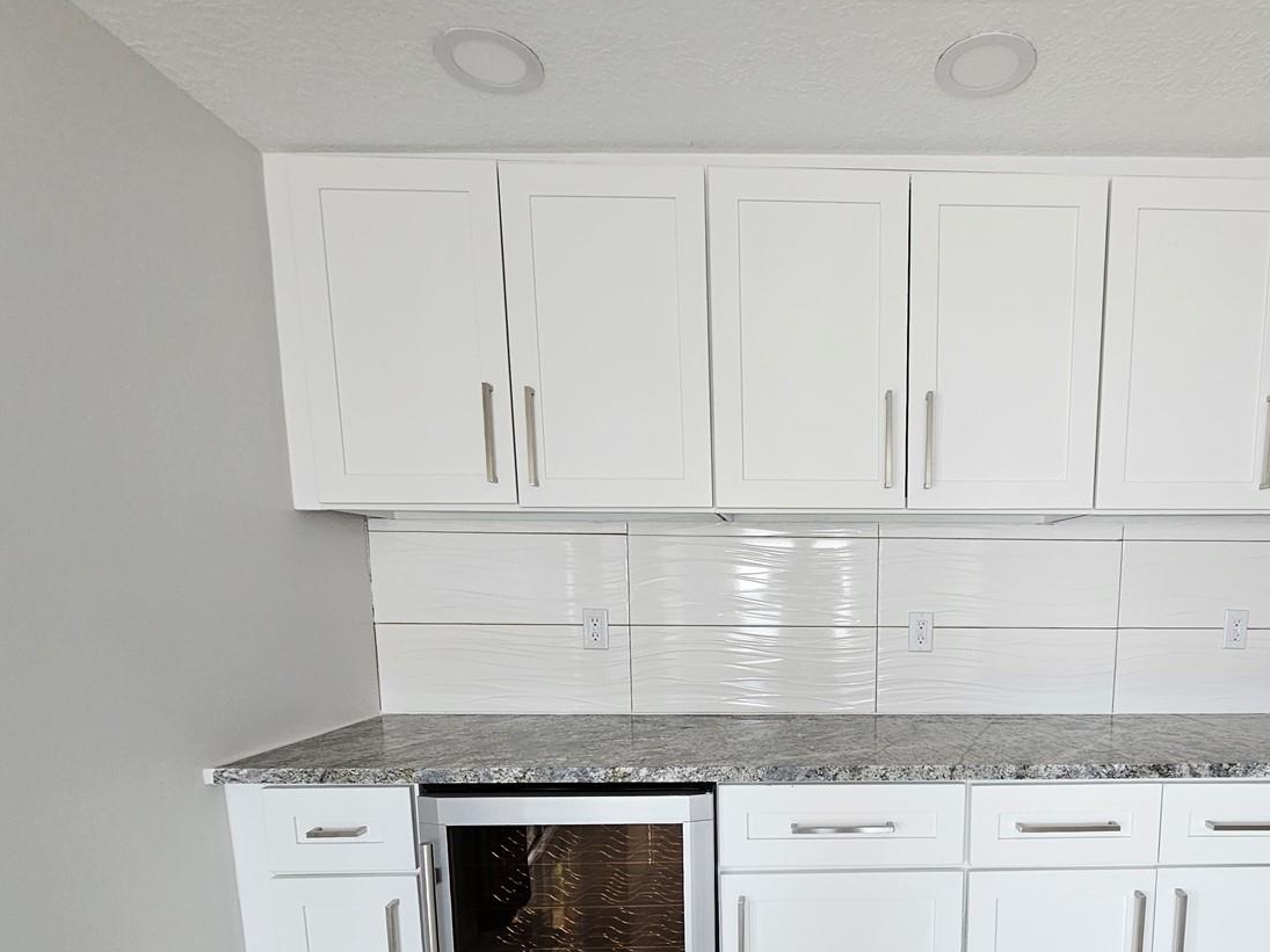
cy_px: 685
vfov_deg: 65.5
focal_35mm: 19
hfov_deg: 82.6
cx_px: 815
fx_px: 697
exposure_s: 1/77
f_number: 2.2
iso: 160
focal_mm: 2.2
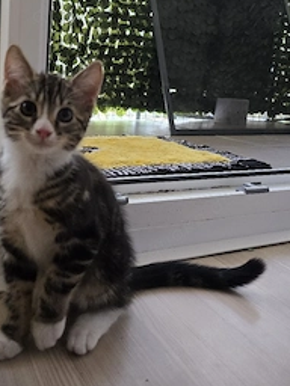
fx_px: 402
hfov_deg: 39.4
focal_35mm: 36
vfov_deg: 50.3
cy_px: 124
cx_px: 107
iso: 320
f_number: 1.7
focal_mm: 6.3
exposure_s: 1/120
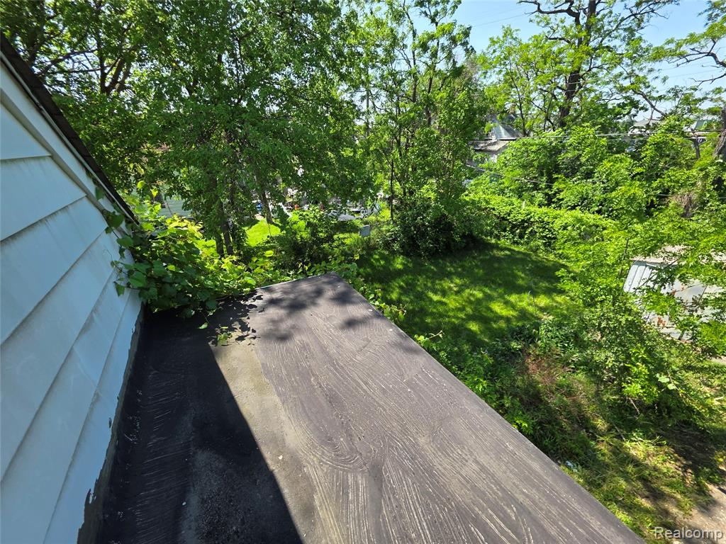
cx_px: 363
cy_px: 272
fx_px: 273
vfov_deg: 89.9
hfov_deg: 106.2
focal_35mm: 13
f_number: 1.9
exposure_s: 1/636
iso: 40
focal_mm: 2.2
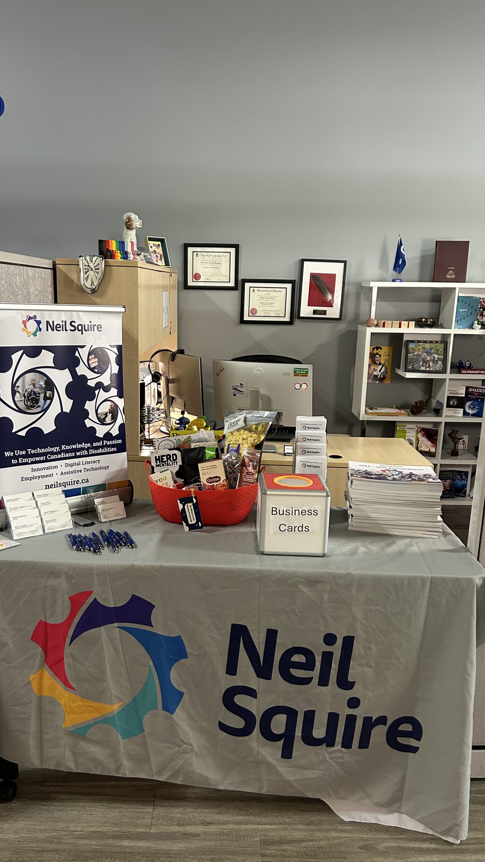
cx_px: 228
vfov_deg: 66.1
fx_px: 663
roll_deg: -1.4
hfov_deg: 40.2
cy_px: 436
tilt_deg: -11.6
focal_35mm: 29
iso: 250
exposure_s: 1/60
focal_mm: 5.7
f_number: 1.5
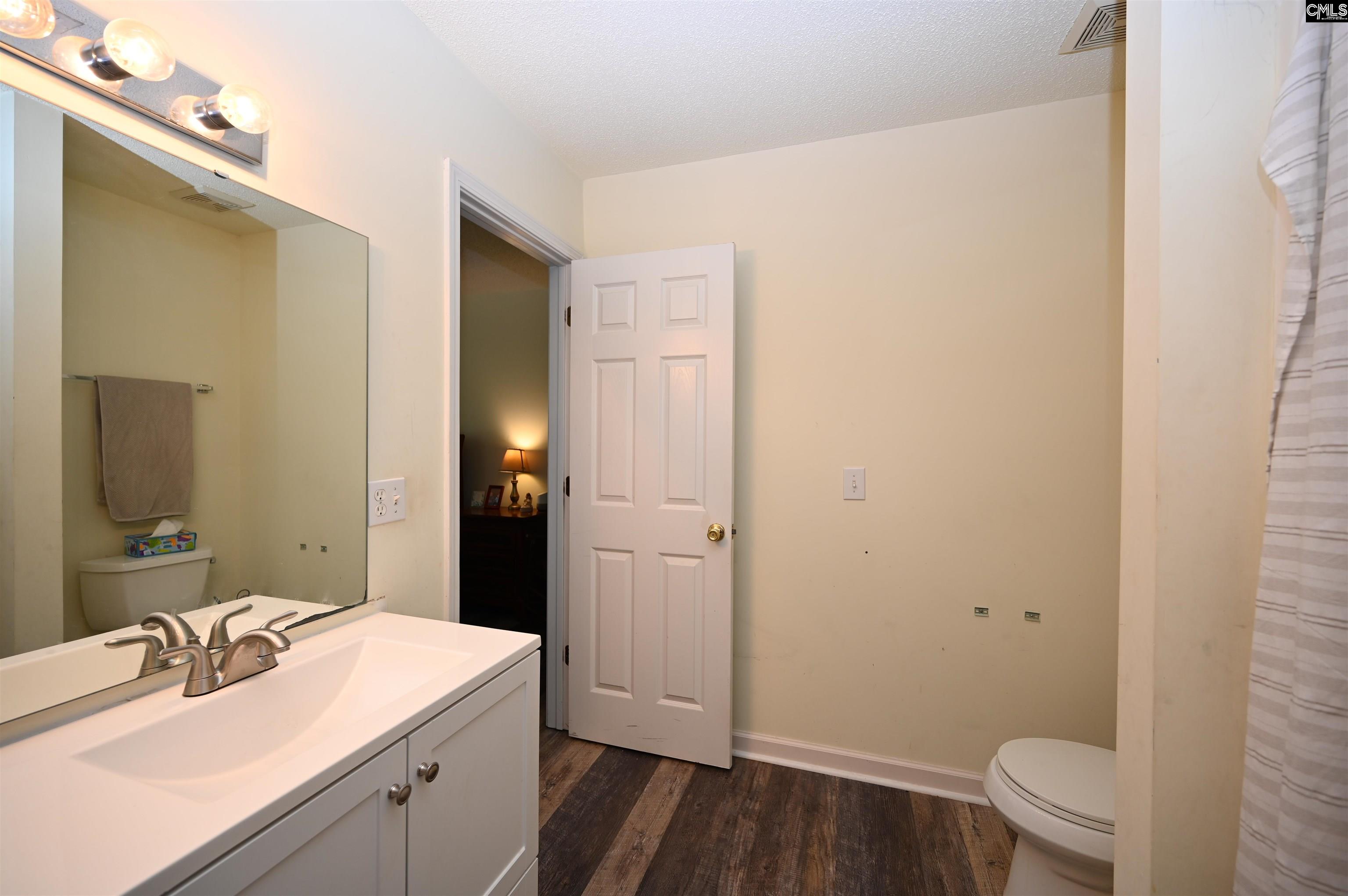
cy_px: 448
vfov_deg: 81.1
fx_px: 524
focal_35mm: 14
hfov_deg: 104.3
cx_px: 674
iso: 220
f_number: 4
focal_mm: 14
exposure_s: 1/60
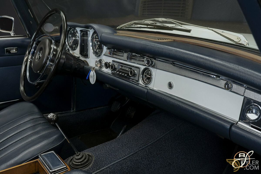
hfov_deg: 53.1
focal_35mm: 36
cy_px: 87
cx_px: 130
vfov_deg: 36.9
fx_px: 261
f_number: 9
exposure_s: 1/1.25
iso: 250
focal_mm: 36
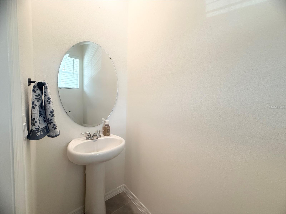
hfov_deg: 102.1
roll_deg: -2.0
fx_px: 116
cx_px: 143
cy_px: 107
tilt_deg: -3.8
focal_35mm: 14
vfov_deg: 85.7
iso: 160
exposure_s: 1/120
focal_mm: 2.22
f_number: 2.2
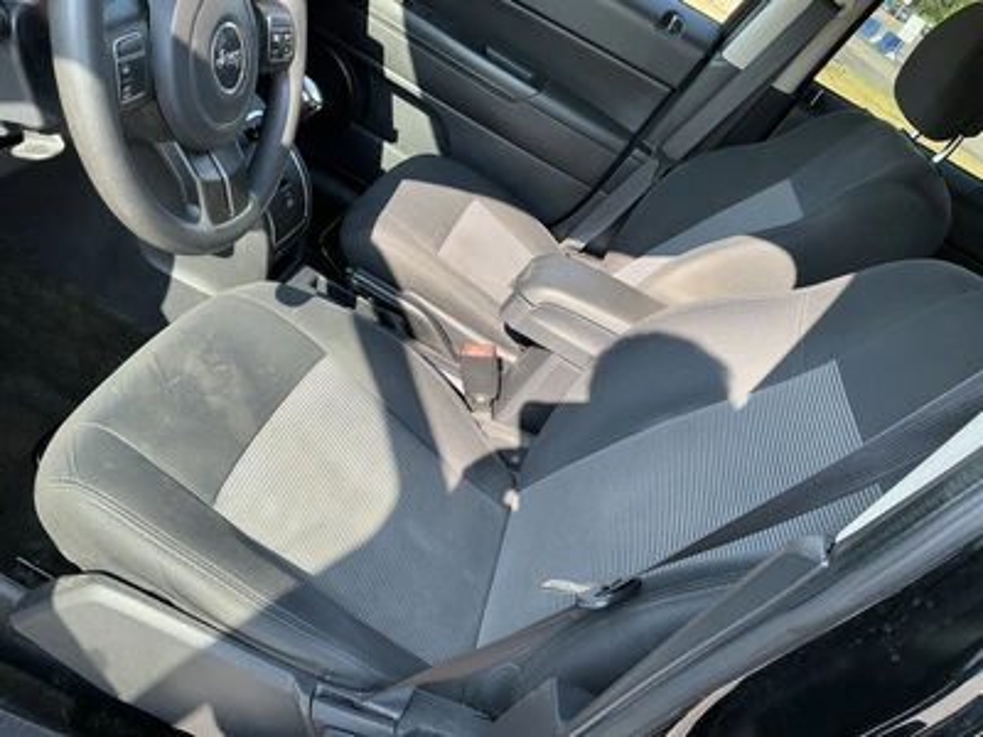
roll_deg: -33.5
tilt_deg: -32.2
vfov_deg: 49.7
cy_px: 368
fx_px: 795
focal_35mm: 28
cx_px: 492
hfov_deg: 63.4
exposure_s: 1/155
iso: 20
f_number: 1.8
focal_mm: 3
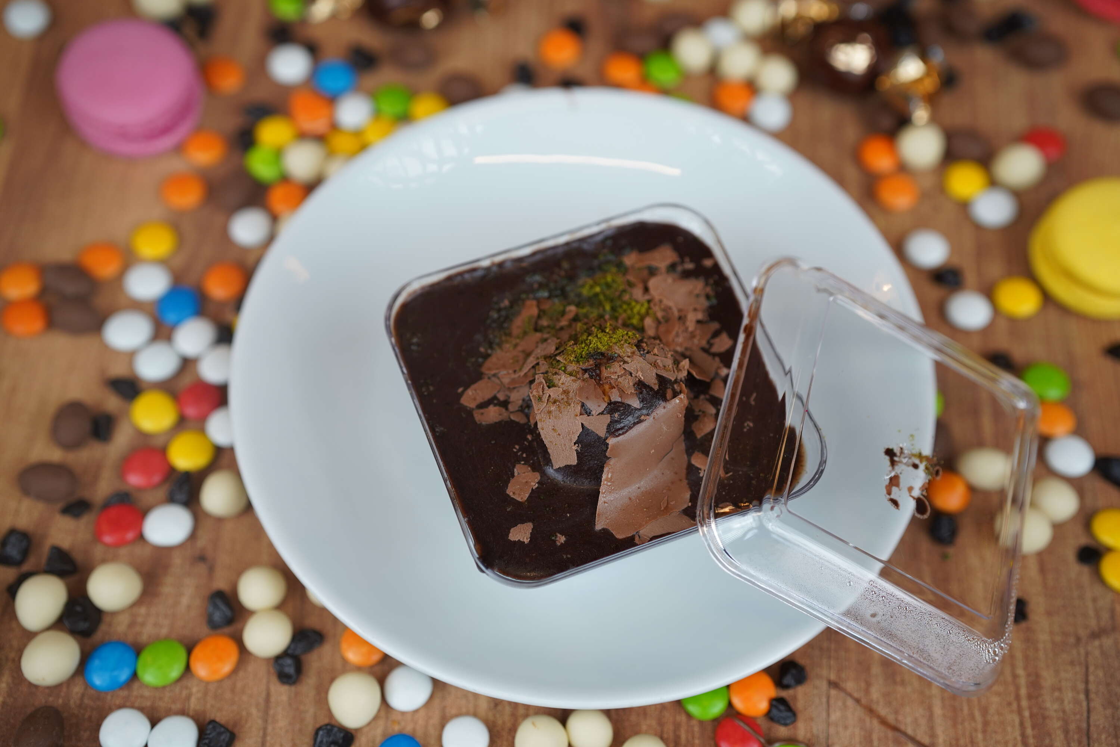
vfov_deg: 27.0
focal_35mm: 50
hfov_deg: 39.6
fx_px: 1555
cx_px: 560
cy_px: 374
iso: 320
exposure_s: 1/200
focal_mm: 50
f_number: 2.5
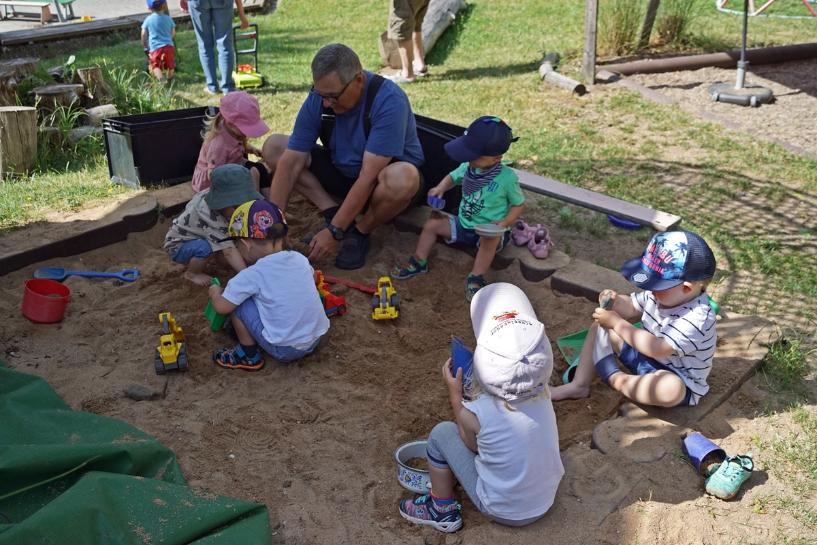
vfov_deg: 36.9
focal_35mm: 36
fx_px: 817
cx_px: 408
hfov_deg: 53.1
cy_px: 272
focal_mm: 24
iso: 640
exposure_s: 1/2000
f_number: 4
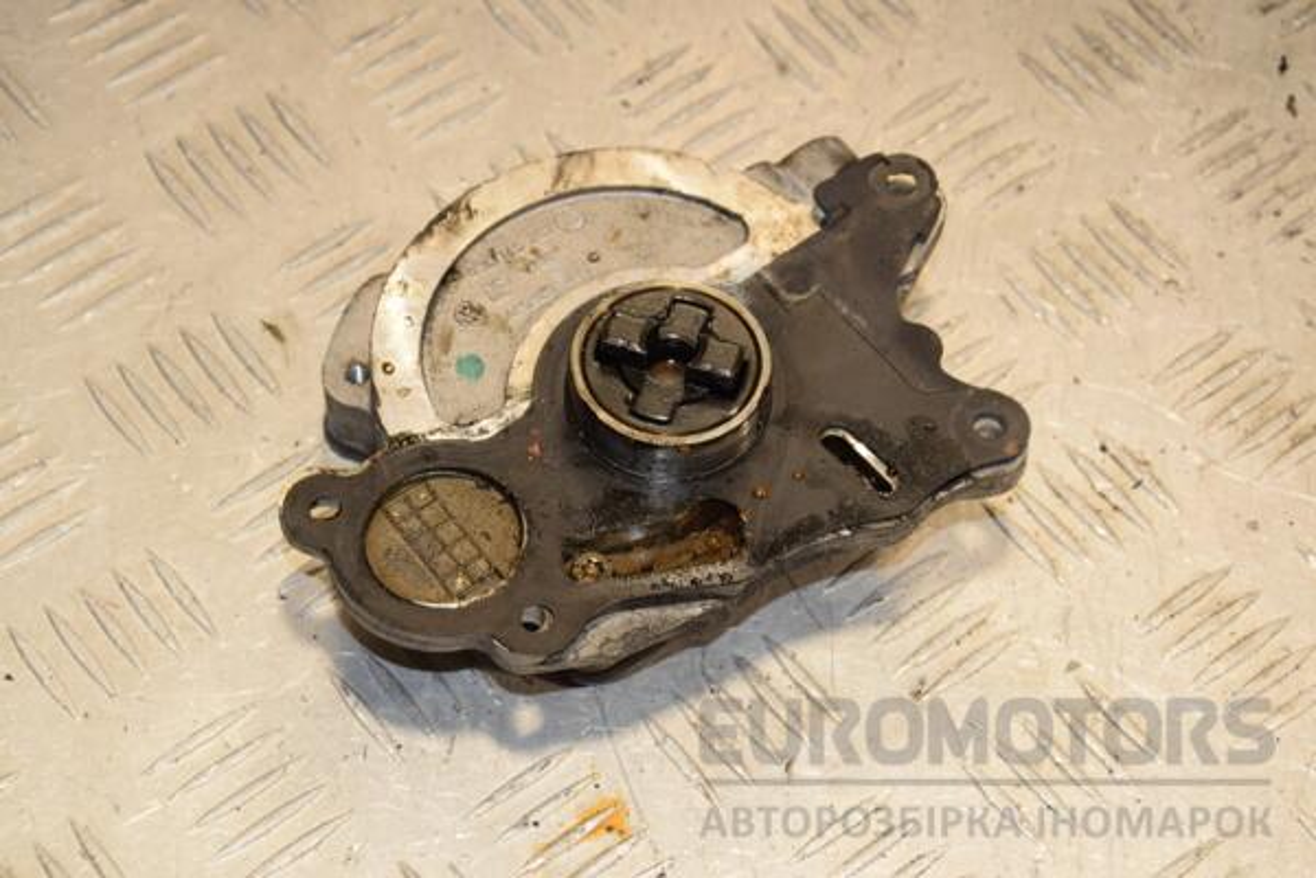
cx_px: 658
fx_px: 3399
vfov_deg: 14.7
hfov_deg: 21.9
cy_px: 439
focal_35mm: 93
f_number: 8
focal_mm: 62
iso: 800
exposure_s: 1/200
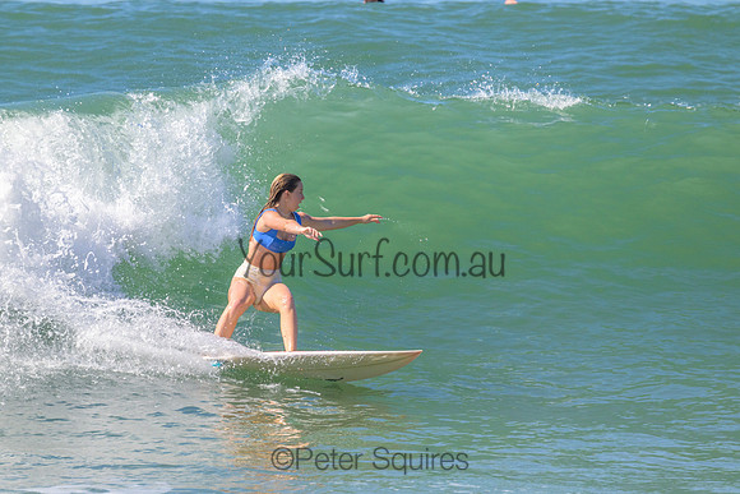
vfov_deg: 2.0
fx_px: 13980
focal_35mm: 680
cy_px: 247
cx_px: 370
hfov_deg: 3.0
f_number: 11
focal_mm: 680
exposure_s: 1/2000
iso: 1000
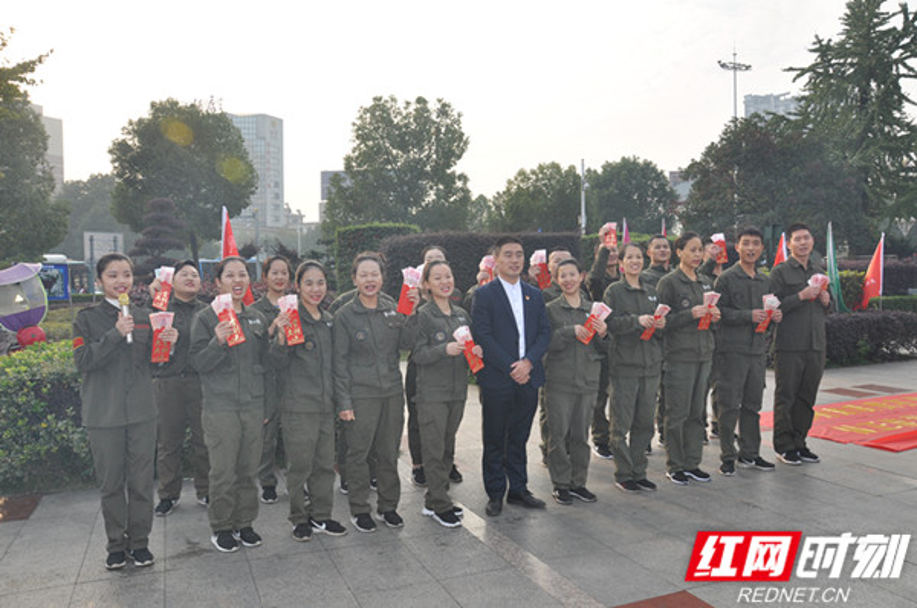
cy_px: 304
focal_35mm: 27
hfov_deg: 67.5
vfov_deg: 47.8
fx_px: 687
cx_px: 458
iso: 200
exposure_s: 1/200
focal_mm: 18
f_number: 7.1
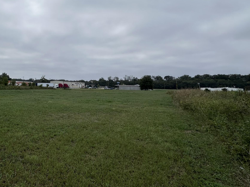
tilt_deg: +8.7
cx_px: 53
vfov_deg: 53.9
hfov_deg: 63.8
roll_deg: -1.6
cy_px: 63
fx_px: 181
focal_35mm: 25
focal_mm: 2.22
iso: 50
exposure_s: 1/2618
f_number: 2.2
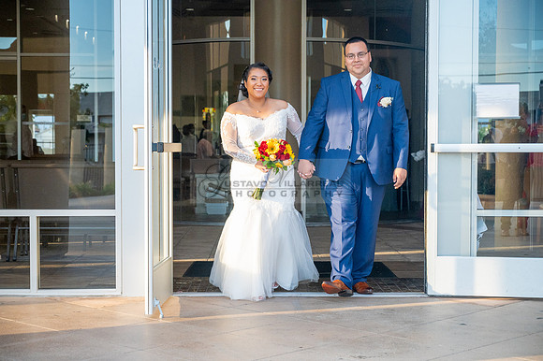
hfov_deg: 31.4
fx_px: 965
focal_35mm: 64
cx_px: 272
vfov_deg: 21.2
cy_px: 180
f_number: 4
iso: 2500
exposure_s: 1/2000
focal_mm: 64
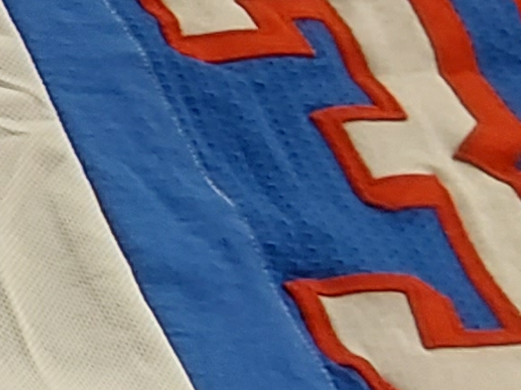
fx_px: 2347
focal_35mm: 156
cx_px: -923
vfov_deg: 9.4
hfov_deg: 10.1
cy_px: 378
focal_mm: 2.91
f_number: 1.9
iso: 100
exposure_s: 1/60
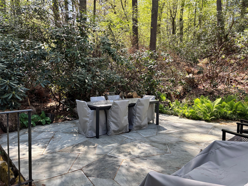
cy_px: 93
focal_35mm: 26
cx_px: 124
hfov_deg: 67.3
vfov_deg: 53.1
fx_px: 186
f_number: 1.6
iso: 50
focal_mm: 5.96
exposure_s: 1/373
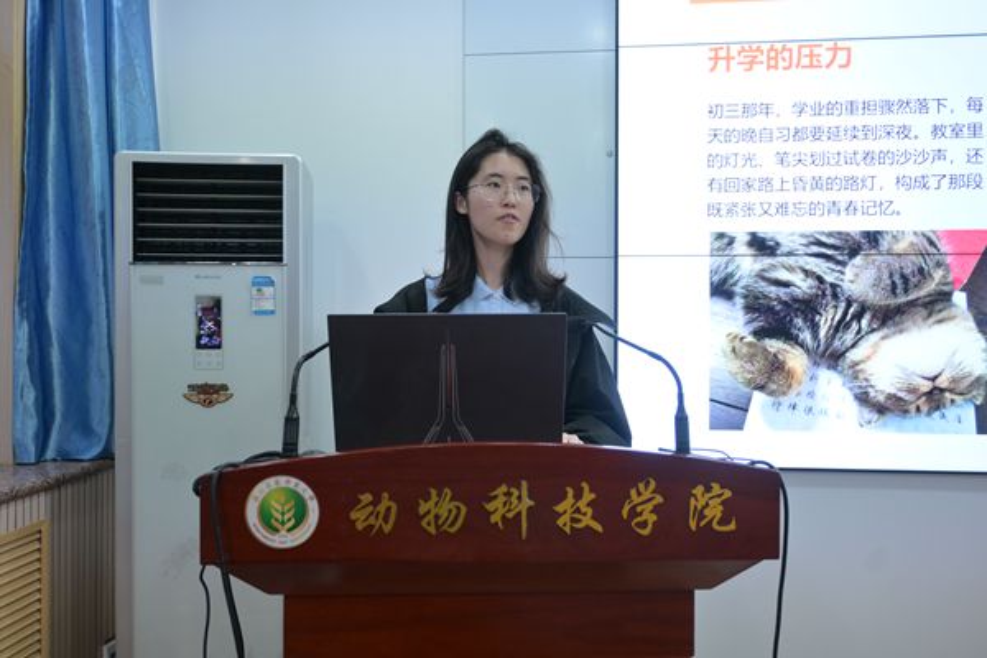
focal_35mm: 32
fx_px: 864
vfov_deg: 41.7
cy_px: 329
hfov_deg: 59.5
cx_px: 494
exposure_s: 1/60
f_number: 4
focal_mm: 21
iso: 800
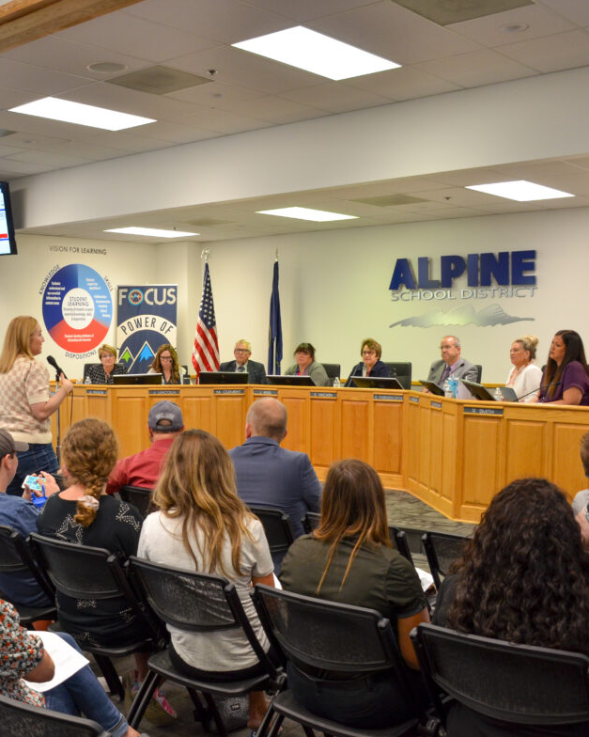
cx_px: 217
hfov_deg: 34.7
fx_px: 937
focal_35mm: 43
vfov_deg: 42.9
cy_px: 371
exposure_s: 1/60
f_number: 4
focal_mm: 20
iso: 560
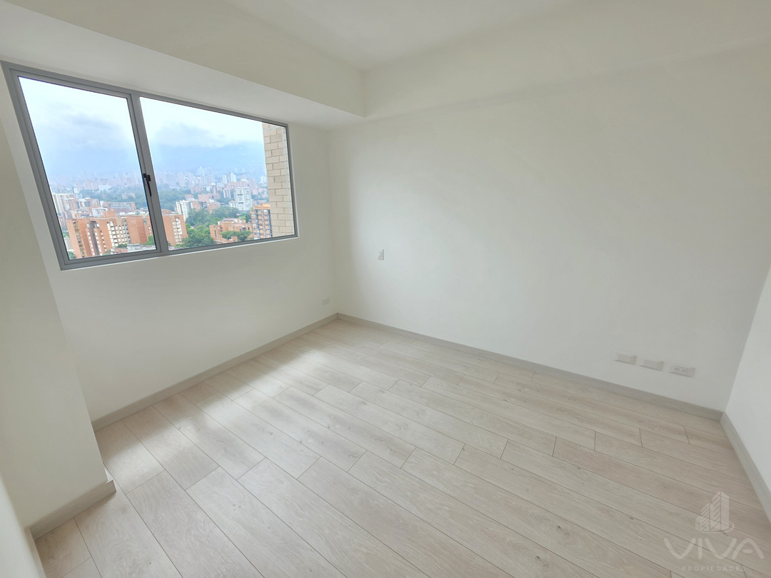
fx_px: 290
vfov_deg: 89.9
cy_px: 289
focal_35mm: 13
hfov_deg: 106.2
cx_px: 386
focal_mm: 2.2
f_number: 1.9
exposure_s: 1/120
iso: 20
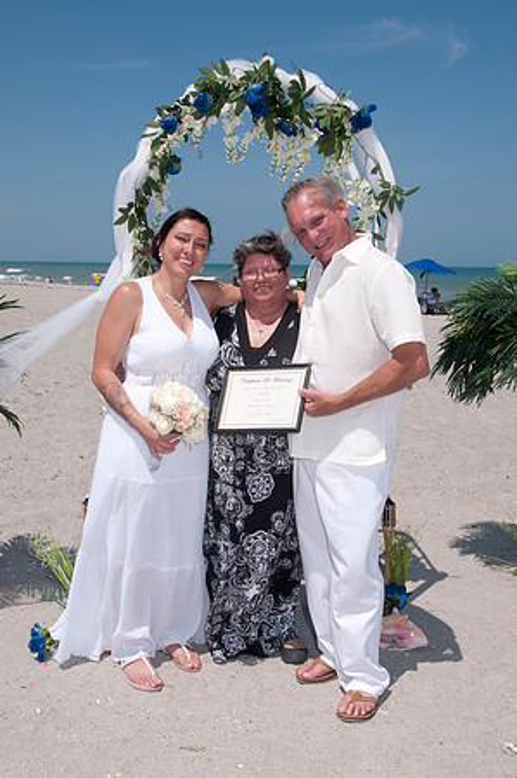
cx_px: 258
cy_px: 389
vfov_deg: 49.6
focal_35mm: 39
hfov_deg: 34.1
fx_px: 842
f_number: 13
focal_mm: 26
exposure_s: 1/250
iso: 100
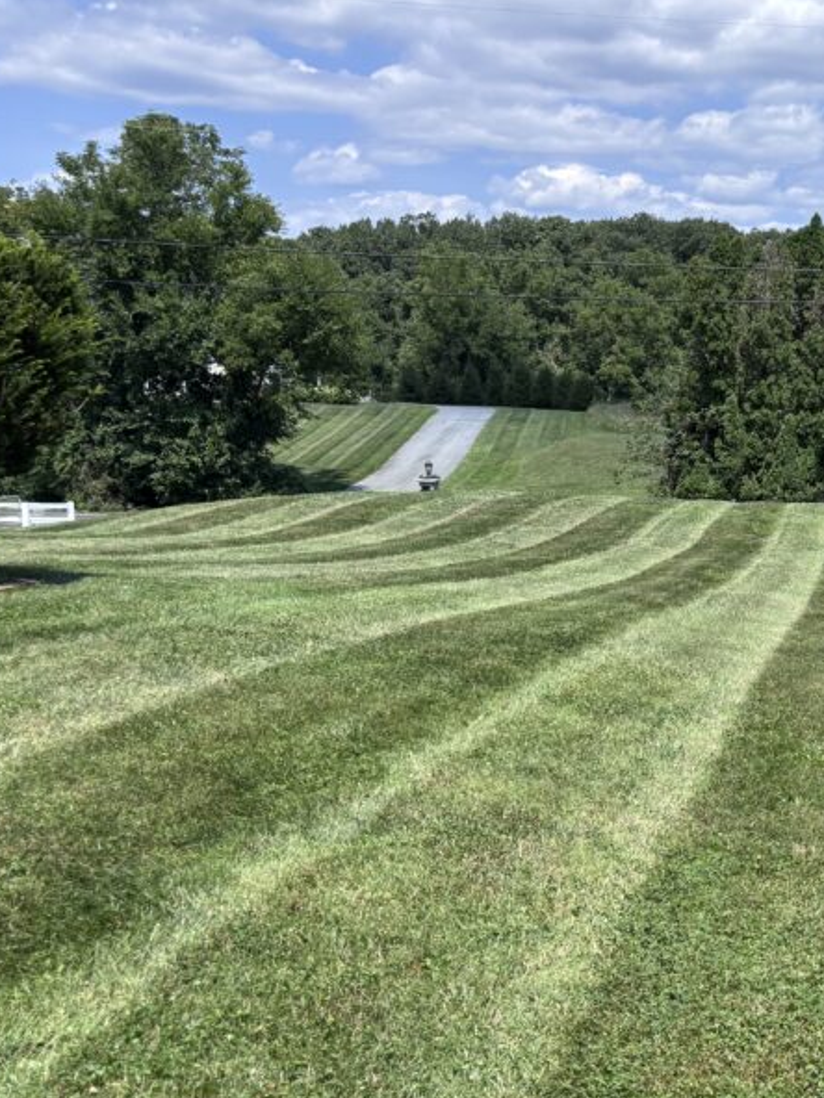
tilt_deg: -6.7
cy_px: 549
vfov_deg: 42.1
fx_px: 1428
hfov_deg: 29.2
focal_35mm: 45
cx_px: 896
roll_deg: -2.2
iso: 50
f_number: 1.6
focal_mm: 5.96
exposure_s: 1/2639
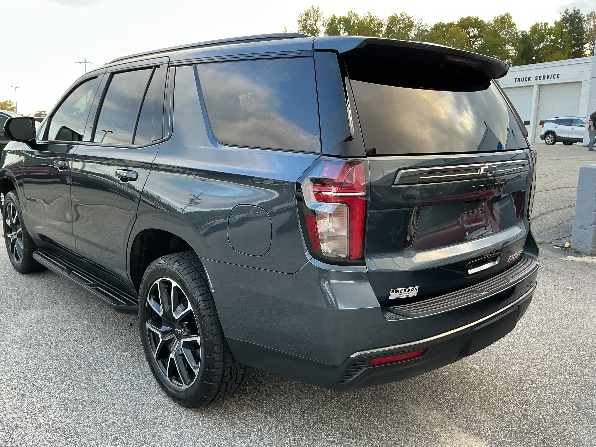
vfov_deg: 48.2
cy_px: 224
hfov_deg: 61.7
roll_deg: -0.1
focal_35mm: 29
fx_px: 499
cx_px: 298
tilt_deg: -10.9
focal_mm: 3
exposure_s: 1/120
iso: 40
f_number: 1.8
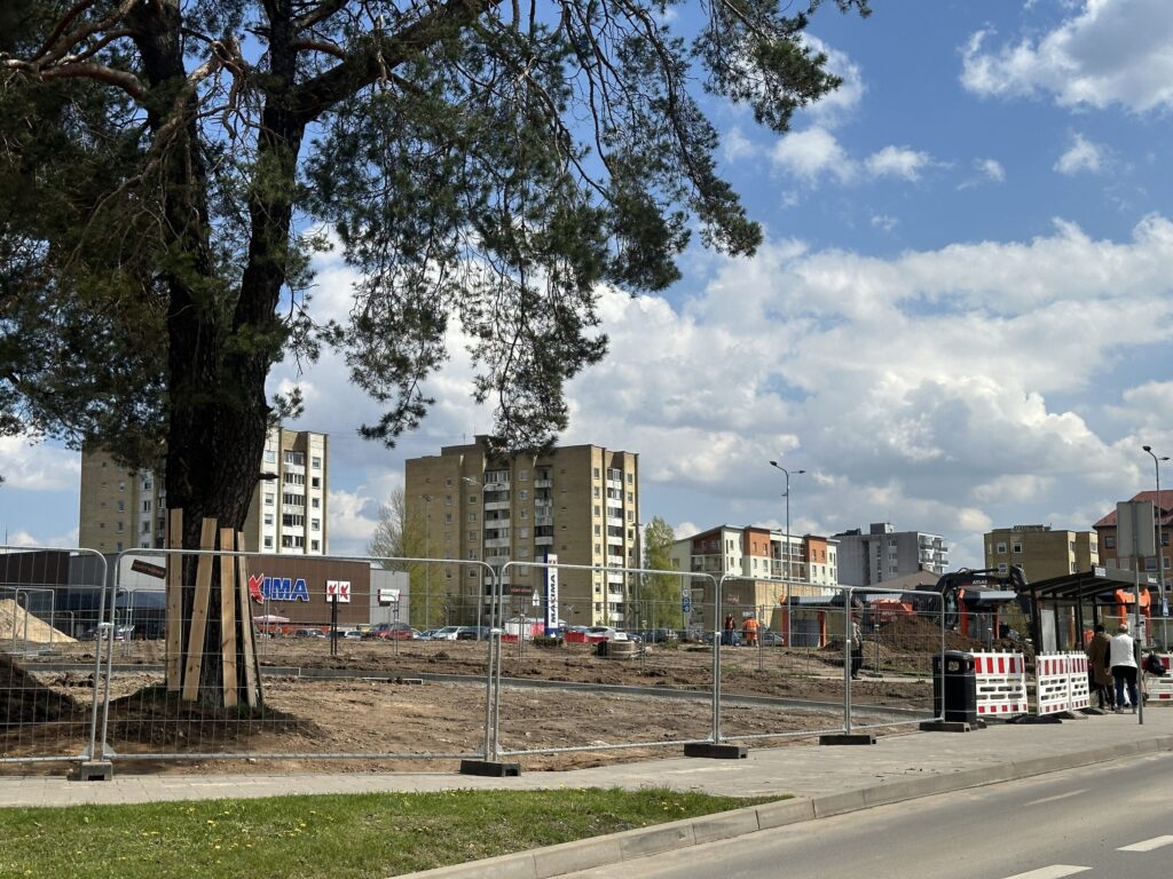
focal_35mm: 48
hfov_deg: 39.7
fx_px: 1627
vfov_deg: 30.3
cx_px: 586
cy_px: 440
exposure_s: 1/7092
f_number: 1.78
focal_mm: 6.86
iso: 64
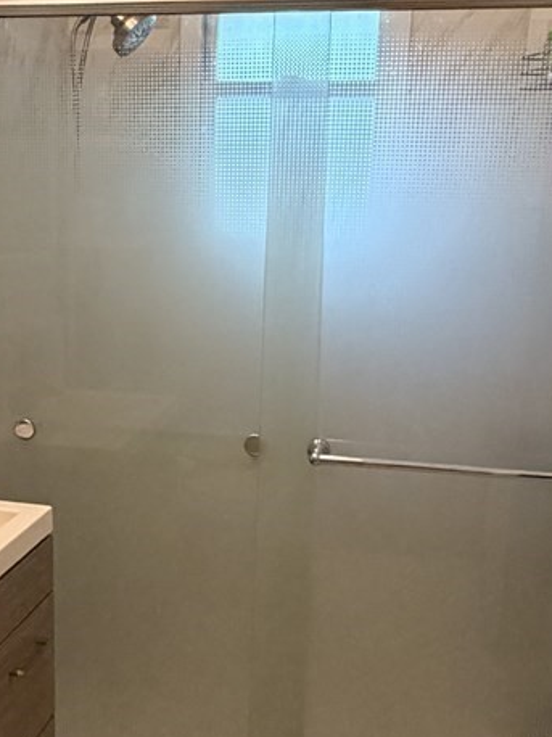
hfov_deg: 30.6
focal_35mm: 47
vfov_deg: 40.3
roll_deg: -1.5
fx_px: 1000
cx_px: 188
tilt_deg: -14.7
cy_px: 425
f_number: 2.2
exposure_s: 1/60
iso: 400
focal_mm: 2.22
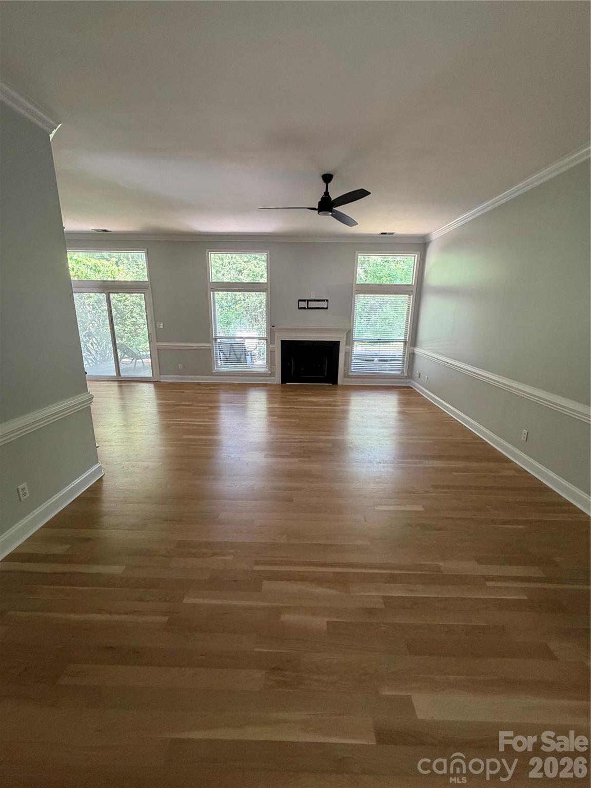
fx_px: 319
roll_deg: -1.3
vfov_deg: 102.1
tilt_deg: -14.5
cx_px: 296
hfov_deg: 85.7
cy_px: 394
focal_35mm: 14
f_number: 2.2
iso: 320
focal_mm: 2.22
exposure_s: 1/86
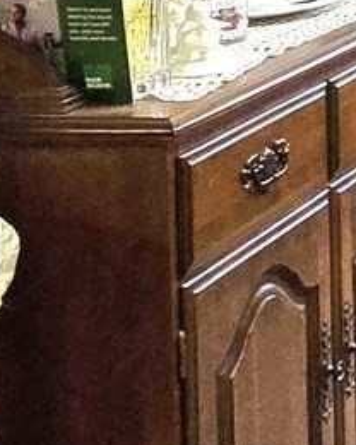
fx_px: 1317
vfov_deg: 17.5
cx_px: 1124
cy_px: -188
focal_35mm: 100
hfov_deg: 10.2
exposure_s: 1/60.2
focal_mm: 2.2
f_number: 2.2
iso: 320
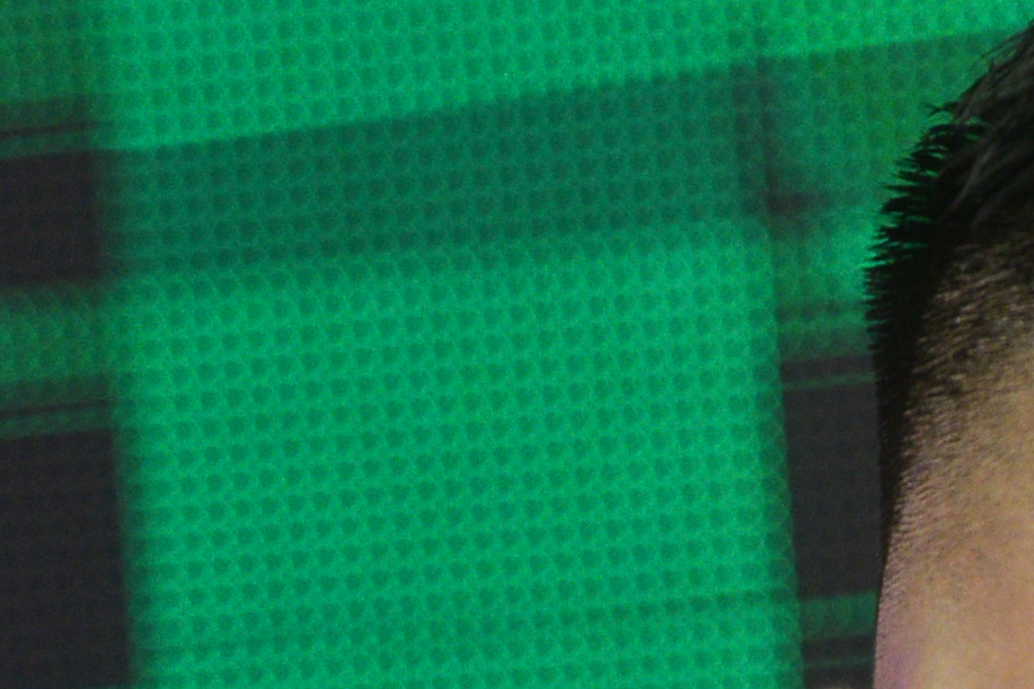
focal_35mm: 1204
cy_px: 1286
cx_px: 1898
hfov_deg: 1.7
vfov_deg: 1.1
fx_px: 34573
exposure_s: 1/320
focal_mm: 200
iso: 1250
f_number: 2.8
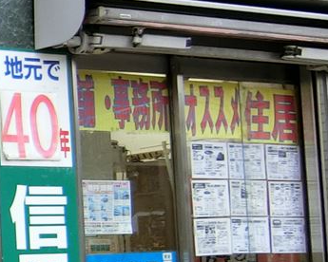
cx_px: -409
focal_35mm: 86
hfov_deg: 15.3
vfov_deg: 17.8
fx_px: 835
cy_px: 198
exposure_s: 1/125
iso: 100
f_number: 2.7
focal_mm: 4.06
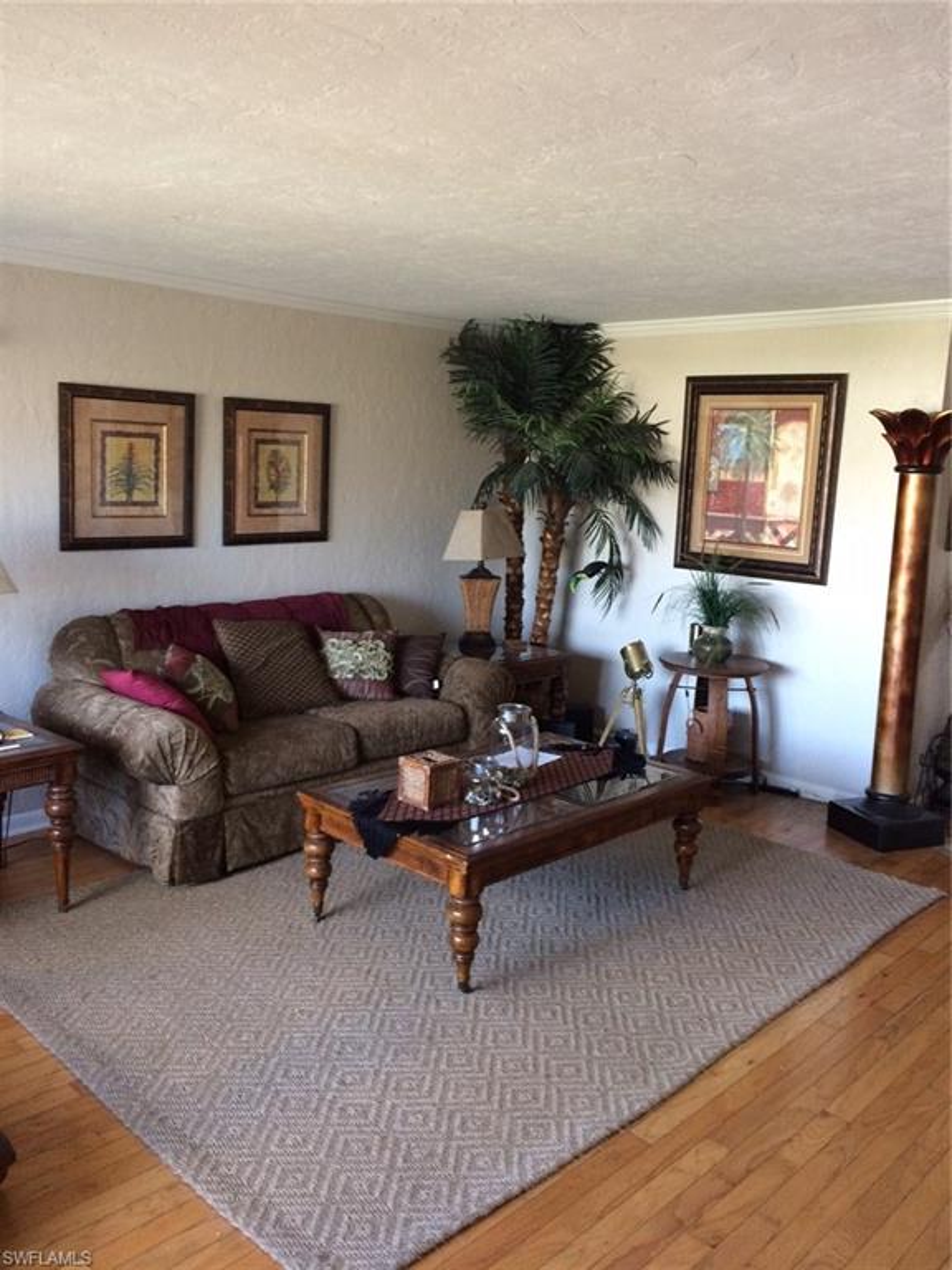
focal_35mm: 29
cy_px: 635
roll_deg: -0.1
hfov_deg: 48.2
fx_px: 1063
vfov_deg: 61.7
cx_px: 476
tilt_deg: -8.9
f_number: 2.2
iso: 200
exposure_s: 1/30
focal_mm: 4.15
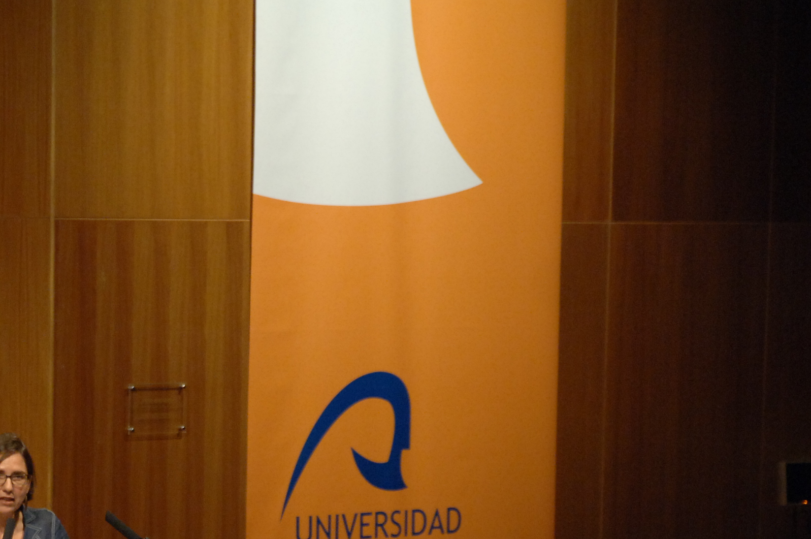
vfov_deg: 9.0
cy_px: 519
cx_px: 8
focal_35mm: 151
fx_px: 3398
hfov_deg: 13.4
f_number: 2.8
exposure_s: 1/100
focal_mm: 50
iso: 800
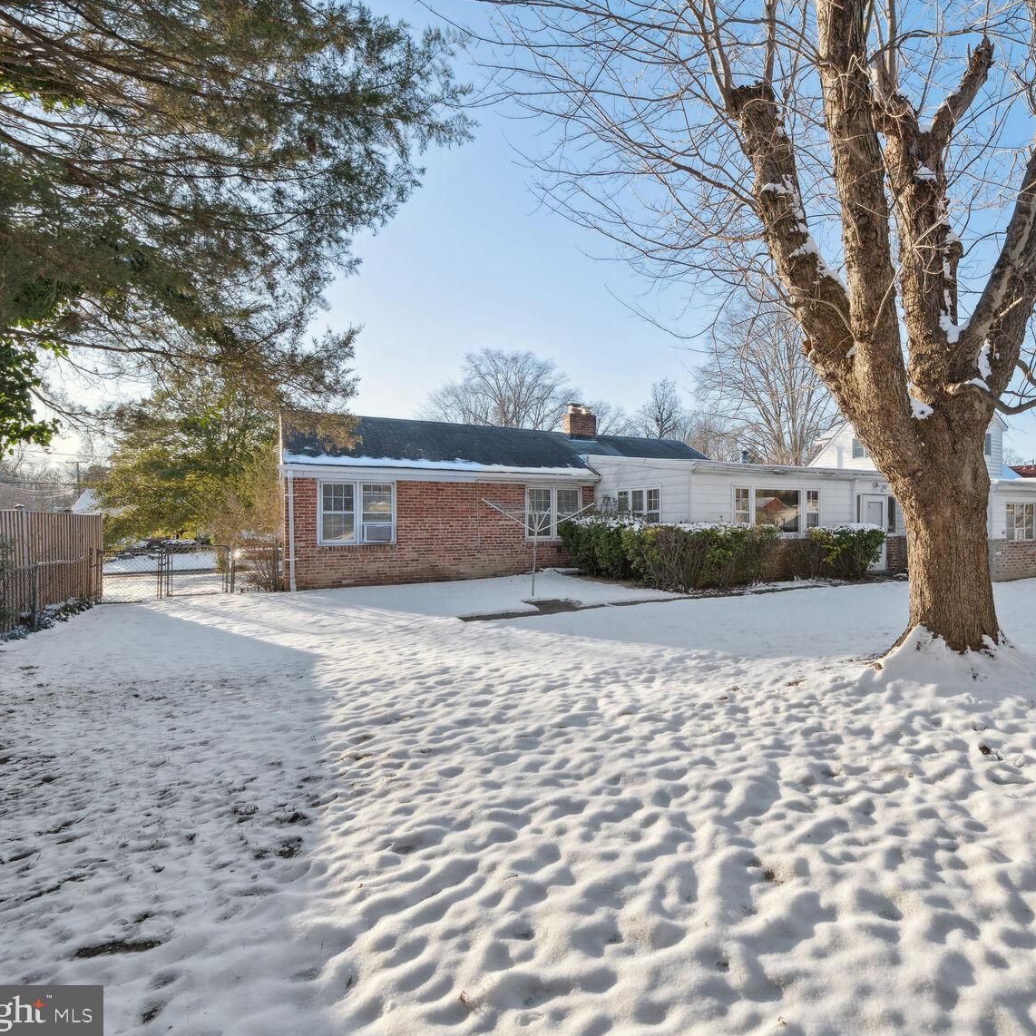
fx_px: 609
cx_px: 718
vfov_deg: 80.7
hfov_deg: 77.2
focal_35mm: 18
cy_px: 518
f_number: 9
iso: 200
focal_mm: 14
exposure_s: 1/200
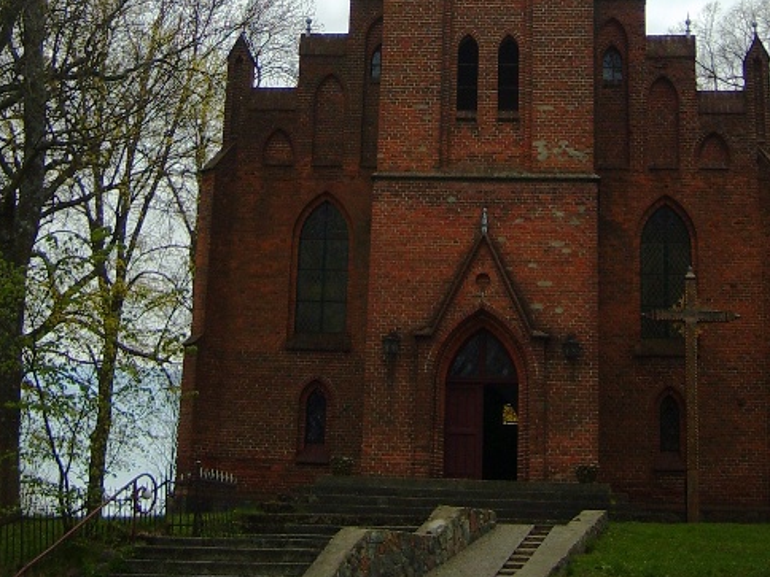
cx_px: 415
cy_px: -59
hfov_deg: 26.3
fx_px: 1646
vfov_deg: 19.1
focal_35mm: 74
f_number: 7.1
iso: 50
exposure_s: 1/180
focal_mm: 5.8
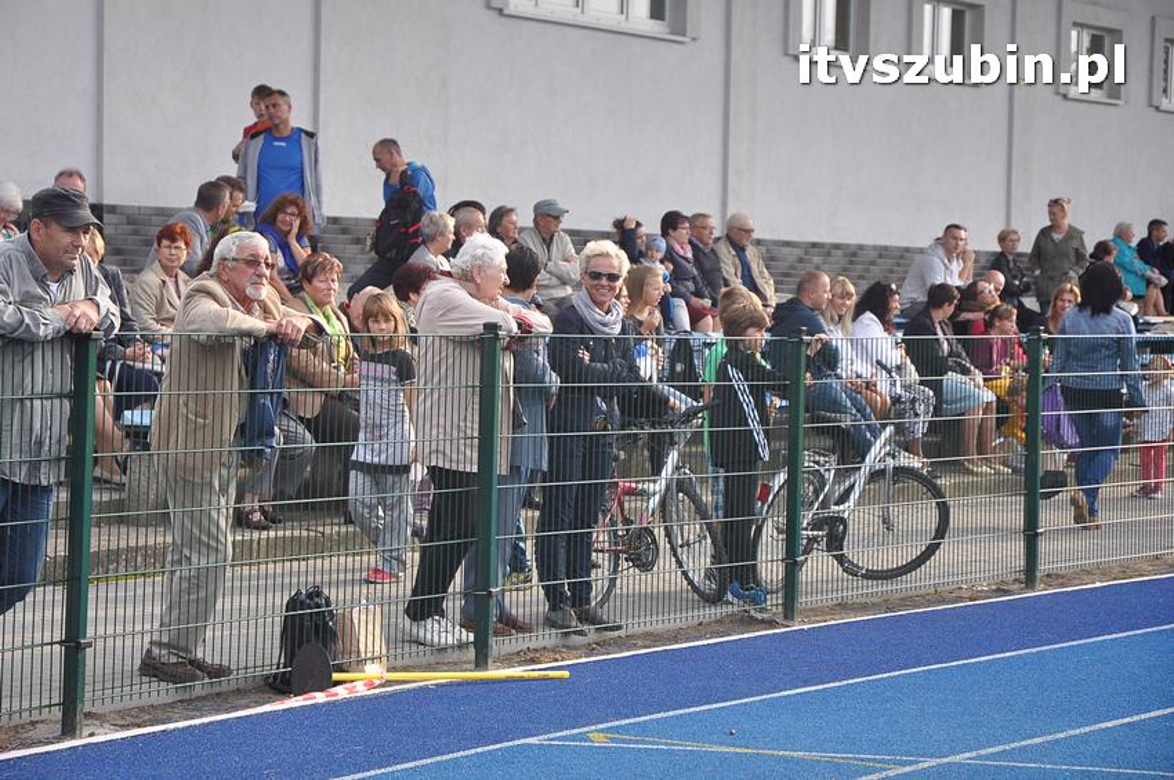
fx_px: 3421
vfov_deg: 13.0
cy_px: 390
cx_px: 587
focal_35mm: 105
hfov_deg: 19.5
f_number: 6.3
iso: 640
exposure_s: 1/640
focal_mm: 70
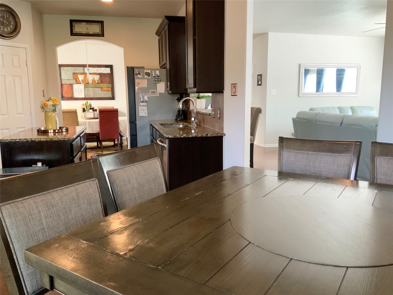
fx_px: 329
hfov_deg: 61.7
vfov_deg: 48.2
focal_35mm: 29
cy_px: 148
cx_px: 196
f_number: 1.8
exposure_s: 1/60
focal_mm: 3
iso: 125
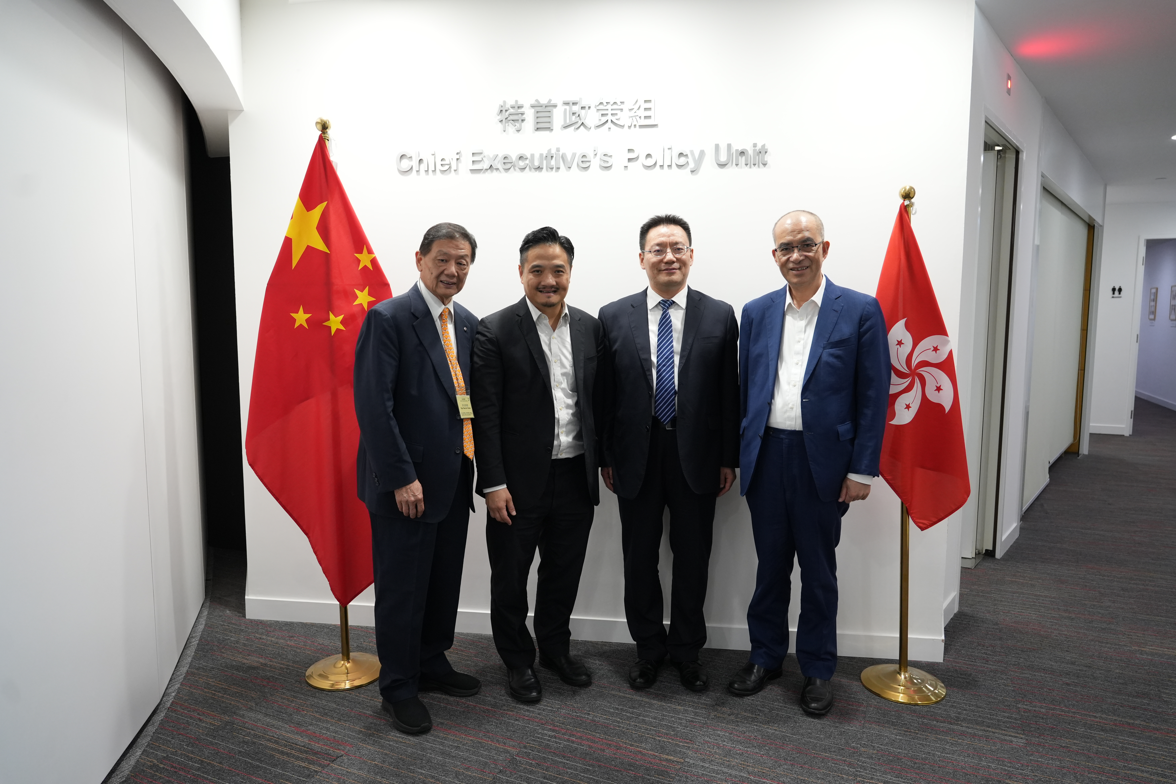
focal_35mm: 24
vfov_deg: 53.1
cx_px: 588
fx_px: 784
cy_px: 392
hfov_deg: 73.7
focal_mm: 24
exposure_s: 1/100
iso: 2000
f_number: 4
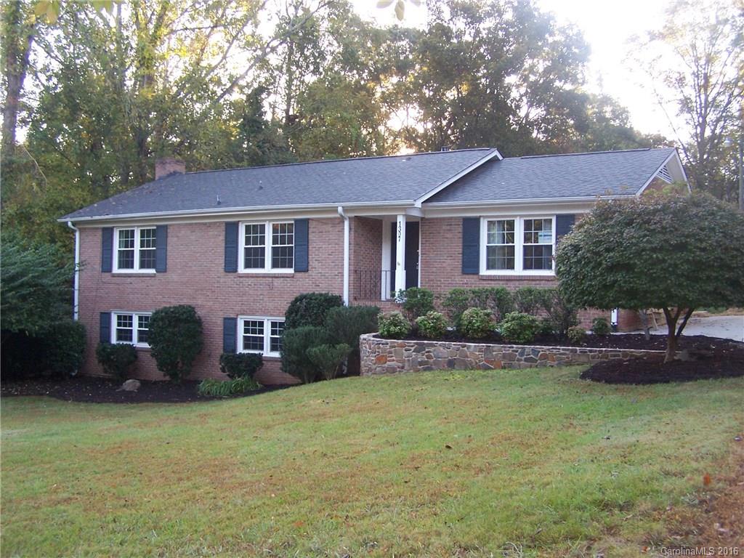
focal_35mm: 38
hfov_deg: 49.0
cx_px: 372
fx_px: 817
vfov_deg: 37.7
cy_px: 279
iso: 140
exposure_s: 1/90
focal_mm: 6.3
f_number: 2.8
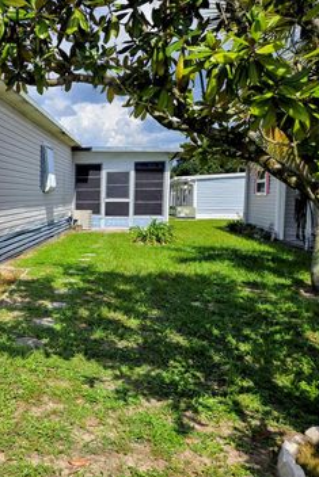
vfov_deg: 55.8
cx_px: -14
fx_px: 451
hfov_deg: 34.7
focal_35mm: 34
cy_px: 231
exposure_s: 1/2760
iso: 25
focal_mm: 5.4
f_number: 1.8
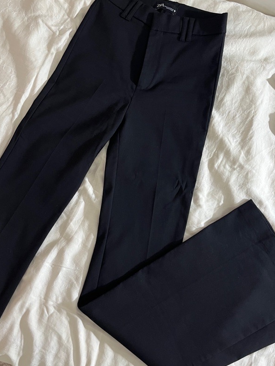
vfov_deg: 55.3
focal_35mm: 33
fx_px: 350
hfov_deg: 42.9
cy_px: 172
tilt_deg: -76.5
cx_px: 133
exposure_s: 1/50
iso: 400
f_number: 1.6
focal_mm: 5.1
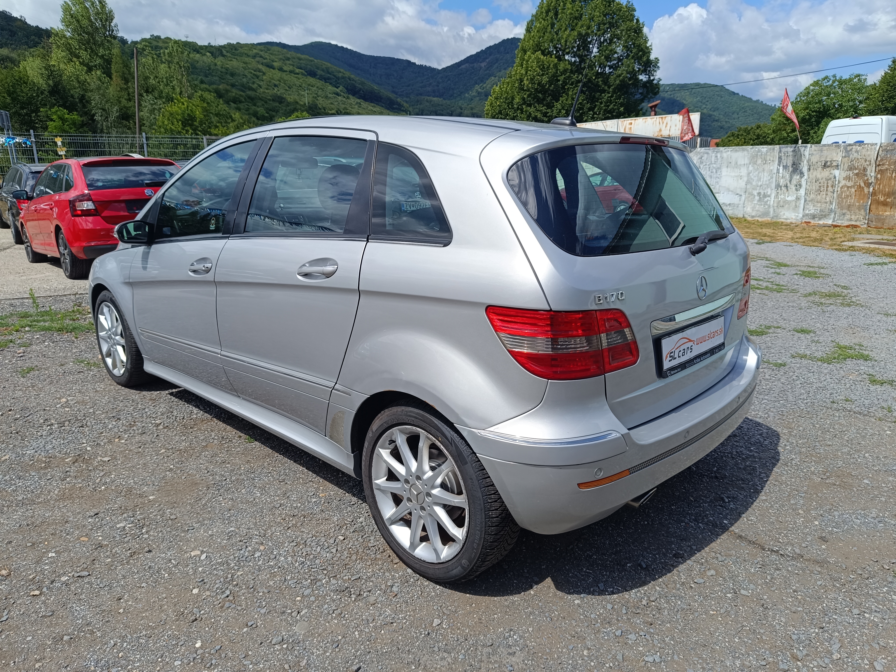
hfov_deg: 71.6
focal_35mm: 24
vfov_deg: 56.8
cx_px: 448
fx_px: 621
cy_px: 336
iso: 53
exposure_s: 1/1290
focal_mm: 5.59
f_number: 1.88
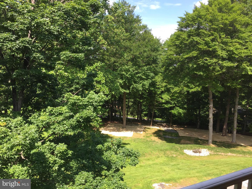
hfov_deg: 61.7
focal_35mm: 29
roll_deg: -2.3
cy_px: 94
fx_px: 211
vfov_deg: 48.2
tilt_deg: -9.6
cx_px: 126
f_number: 2.2
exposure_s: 1/608
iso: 32
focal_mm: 4.15
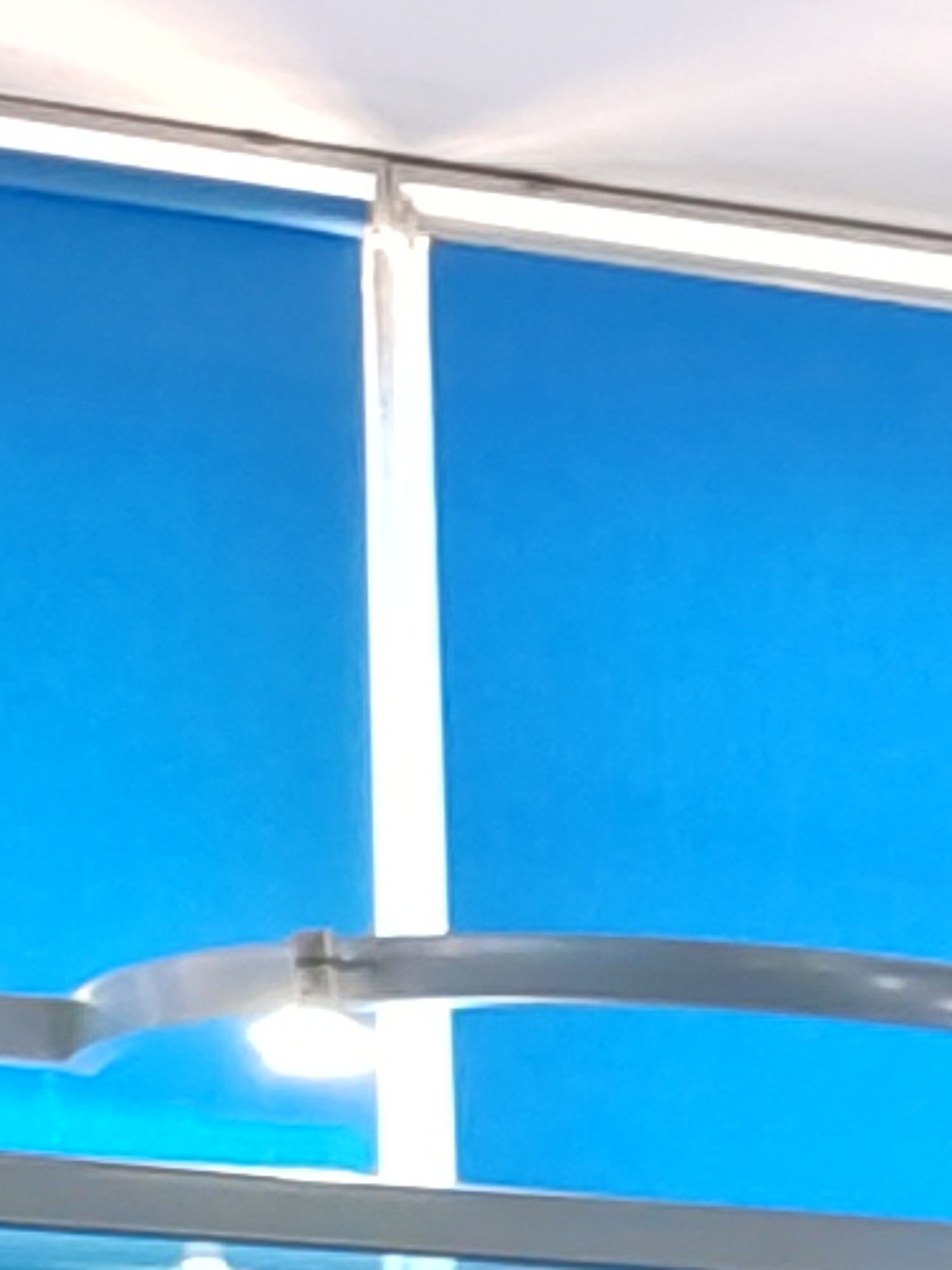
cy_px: 2446
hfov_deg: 5.6
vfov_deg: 9.3
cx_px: 4653
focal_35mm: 200
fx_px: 7334
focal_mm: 5.95
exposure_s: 1/20
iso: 337
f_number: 1.89
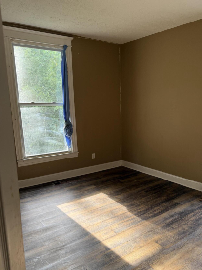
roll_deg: +0.2
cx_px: 119
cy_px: 157
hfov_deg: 48.0
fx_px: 226
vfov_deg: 61.3
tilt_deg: -13.5
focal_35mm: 29
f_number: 1.78
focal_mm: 6.76
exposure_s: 1/121
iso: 100
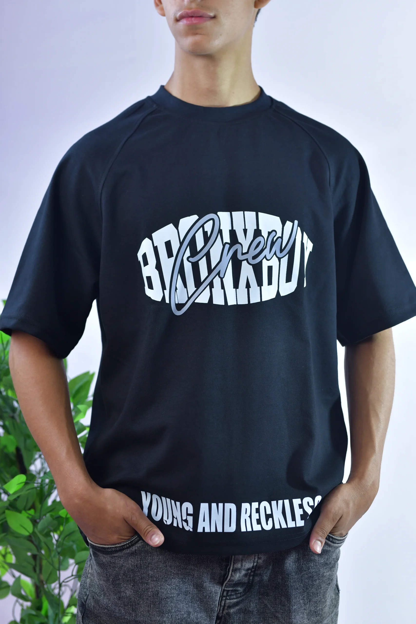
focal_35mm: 85
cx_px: 208
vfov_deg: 23.9
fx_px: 1473
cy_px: 312
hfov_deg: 16.1
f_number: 3.5
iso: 1000
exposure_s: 1/100
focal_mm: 85
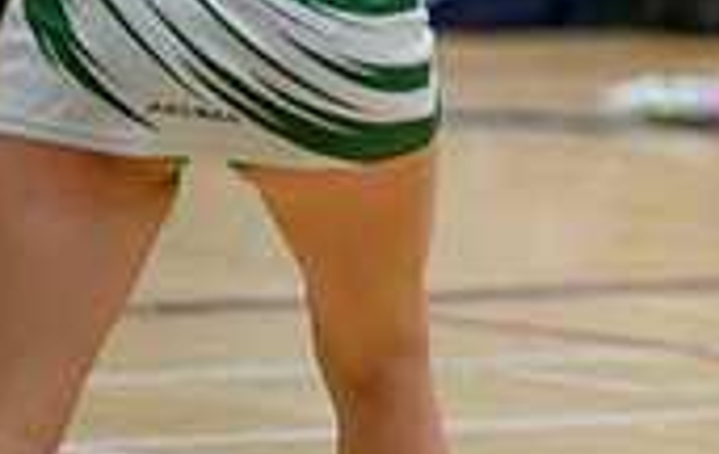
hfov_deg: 2.8
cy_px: -183
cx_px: 1266
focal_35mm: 739
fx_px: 14524
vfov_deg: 1.8
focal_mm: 200
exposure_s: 1/1250
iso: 3200
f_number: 2.8
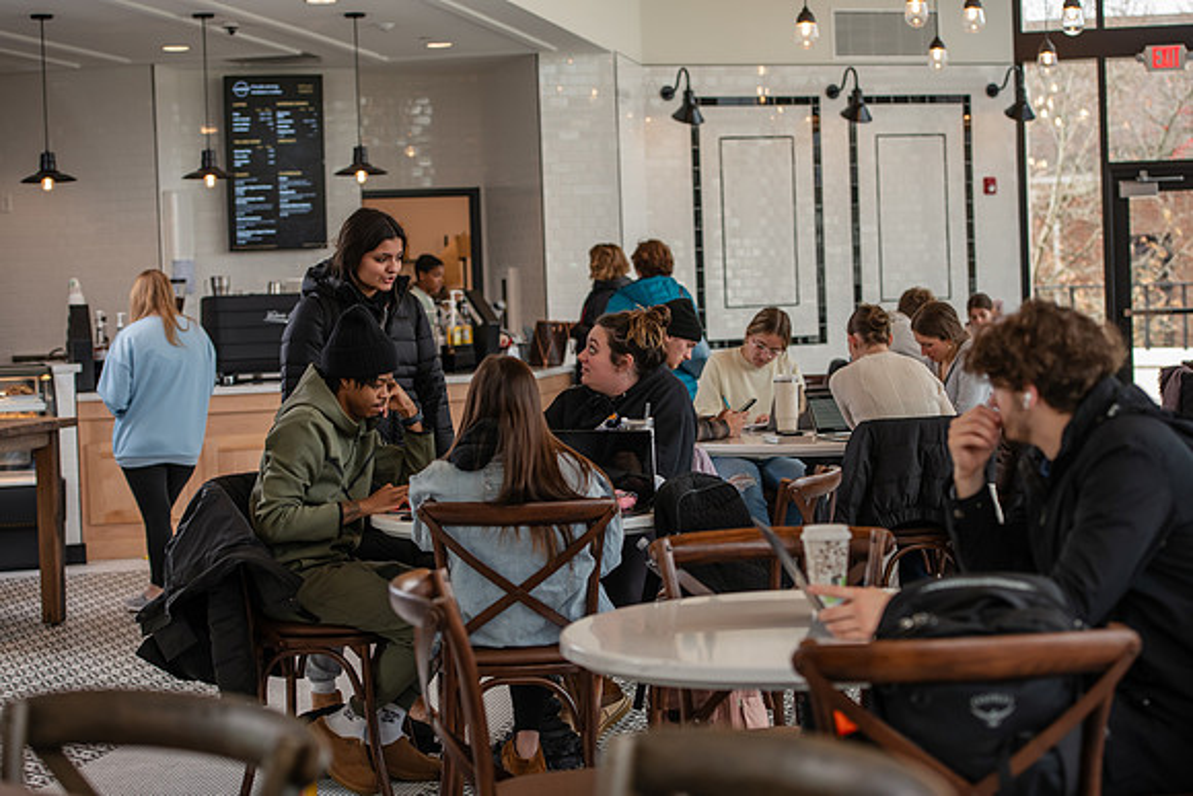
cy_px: 398
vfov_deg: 19.5
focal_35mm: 70
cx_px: 596
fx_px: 2320
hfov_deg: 28.8
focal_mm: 70
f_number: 3.5
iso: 400
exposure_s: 1/200
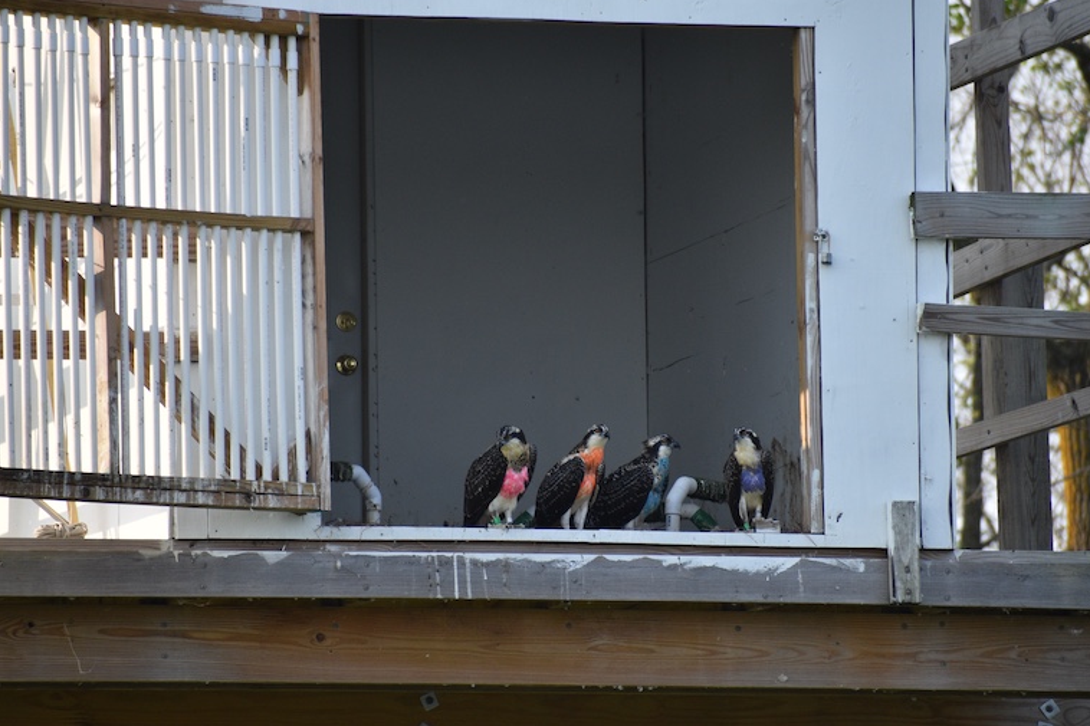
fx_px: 14378
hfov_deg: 4.3
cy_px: 376
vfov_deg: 2.9
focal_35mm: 475
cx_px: 569
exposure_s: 1/1000
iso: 640
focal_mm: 300
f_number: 6.3
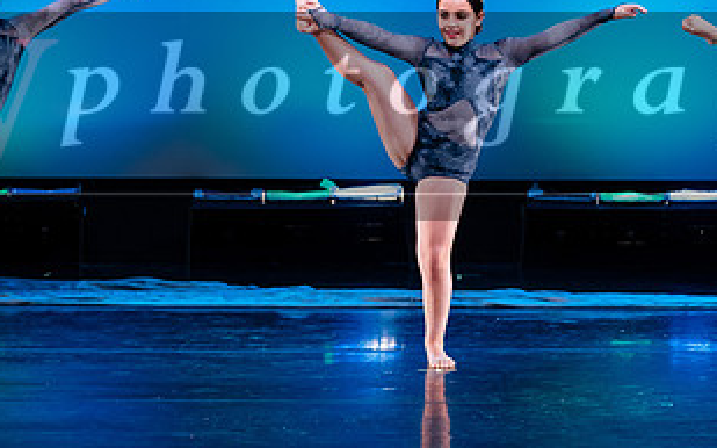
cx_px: 422
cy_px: 10
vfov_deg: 5.5
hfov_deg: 8.8
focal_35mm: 238
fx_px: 4650
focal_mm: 113
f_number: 2.8
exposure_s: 1/500
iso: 1250
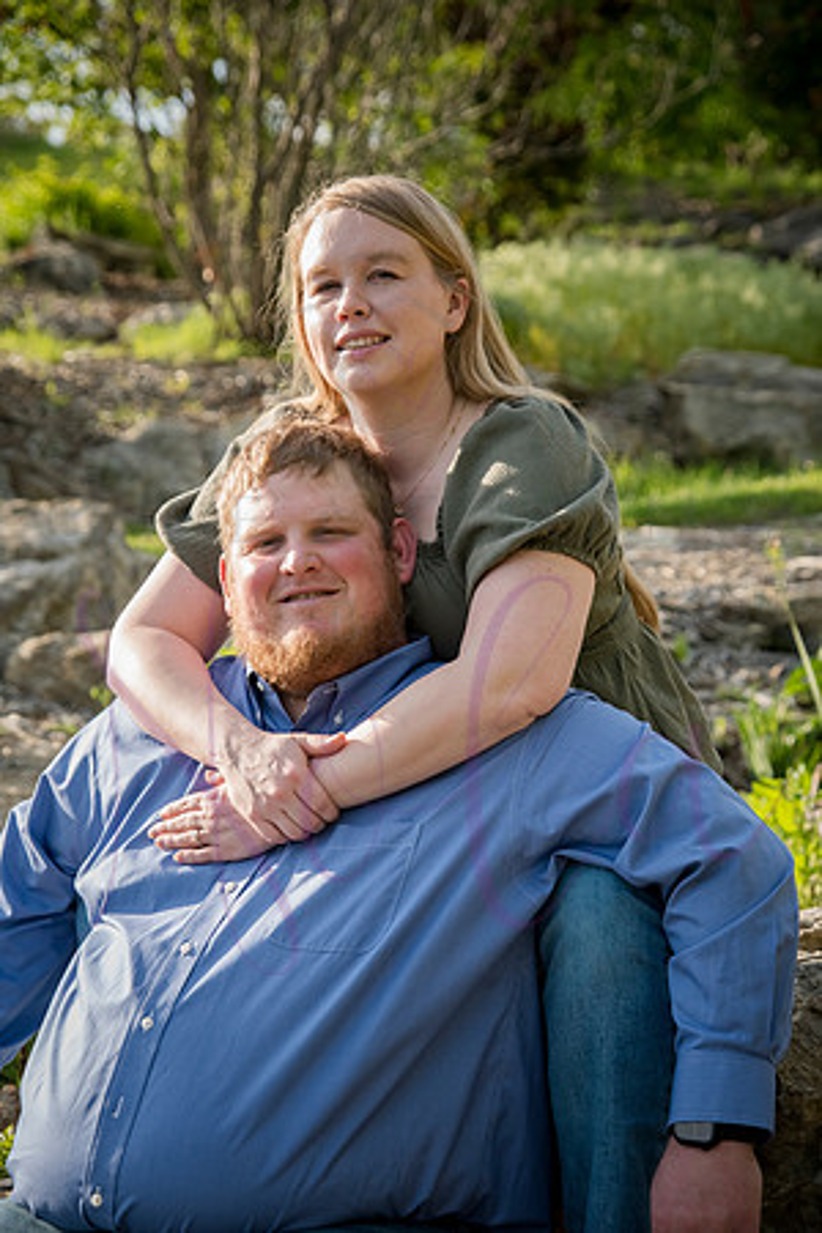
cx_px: 411
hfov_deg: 14.9
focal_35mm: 92
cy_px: 616
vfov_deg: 22.1
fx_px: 3151
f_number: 5.6
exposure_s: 1/800
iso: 800
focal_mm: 92
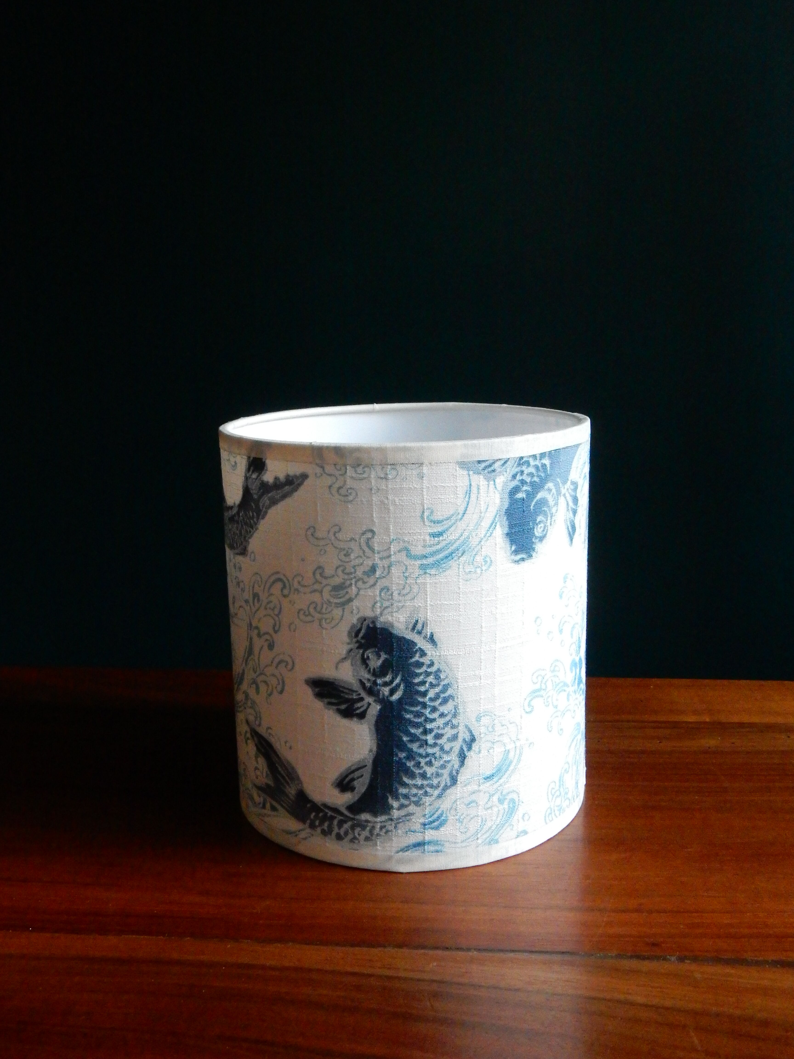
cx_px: 397
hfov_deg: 39.7
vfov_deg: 51.4
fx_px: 1101
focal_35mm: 36
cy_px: 530
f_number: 4
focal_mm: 6.4
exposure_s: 1/40
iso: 1100
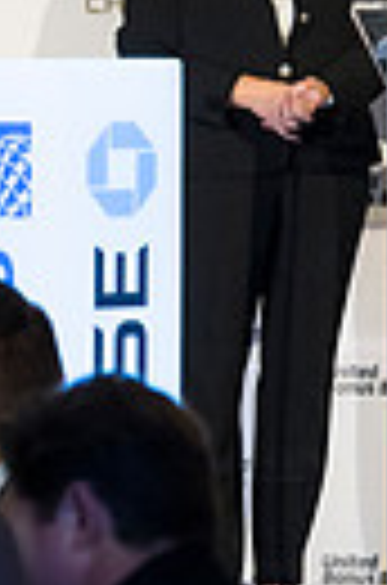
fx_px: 6630
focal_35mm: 409
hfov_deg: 3.3
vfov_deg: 5.0
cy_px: -126
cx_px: 655
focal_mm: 79
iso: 1250
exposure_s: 1/160
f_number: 2.8
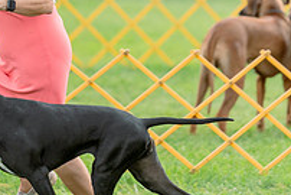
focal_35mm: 569
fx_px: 4603
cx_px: 135
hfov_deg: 3.6
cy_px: -24
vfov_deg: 2.4
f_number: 2.8
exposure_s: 1/640
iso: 1000
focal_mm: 198
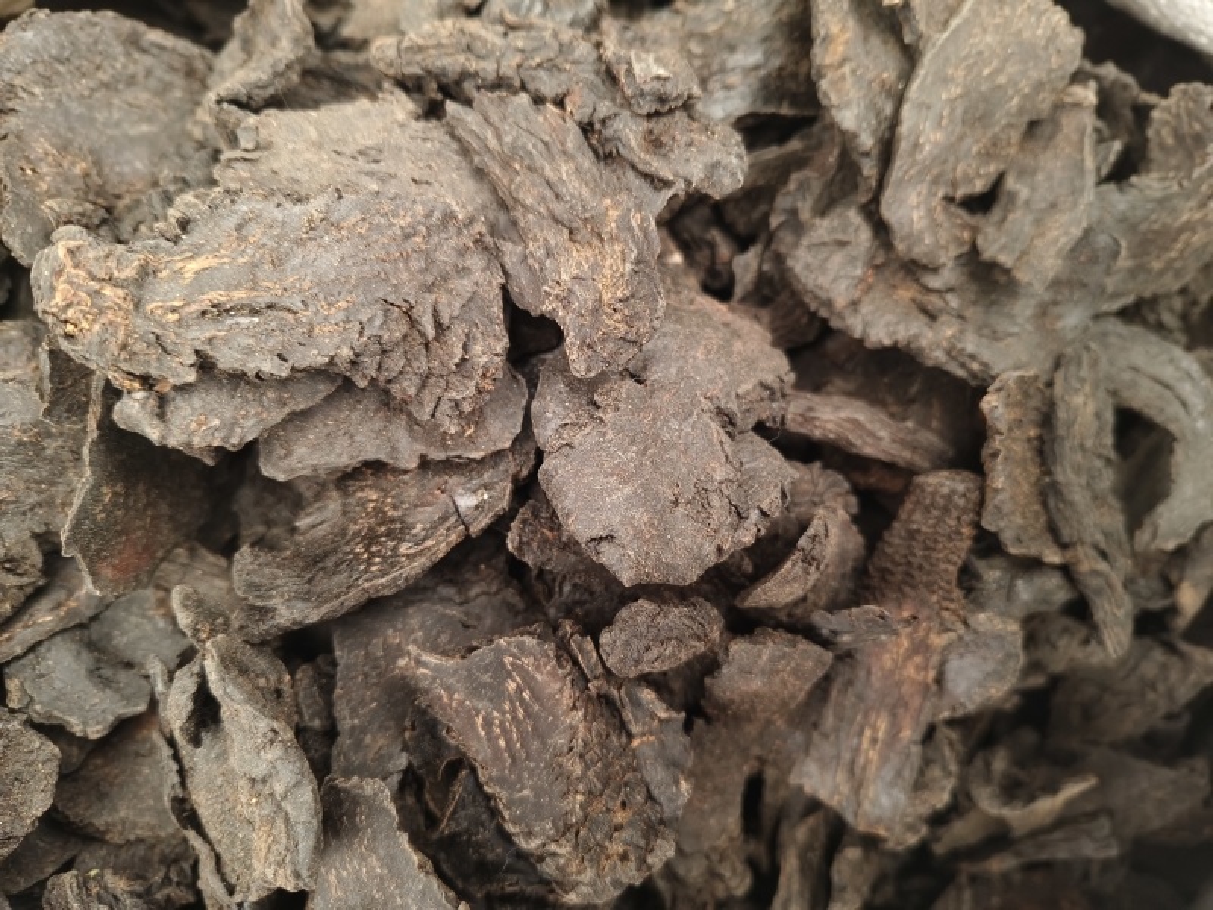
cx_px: 606
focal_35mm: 23
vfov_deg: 58.9
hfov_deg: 73.9
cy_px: 455
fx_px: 806
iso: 1010
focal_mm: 5.6
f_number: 1.88
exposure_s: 1/50
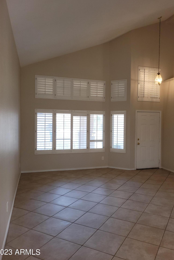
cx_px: 96
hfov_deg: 46.3
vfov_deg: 65.5
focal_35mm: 28
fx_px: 203
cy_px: 130
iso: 80
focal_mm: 5.4
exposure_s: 1/60
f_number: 1.8
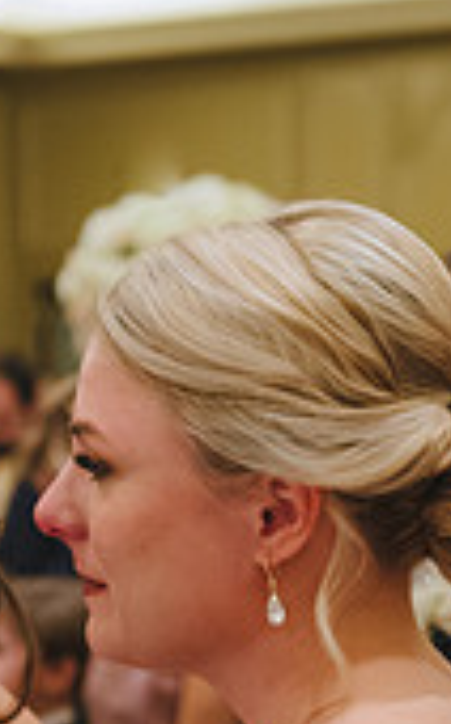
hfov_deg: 7.8
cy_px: 590
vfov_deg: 12.5
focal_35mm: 167
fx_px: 3290
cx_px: 251
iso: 2500
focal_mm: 48
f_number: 3.5
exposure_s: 1/160
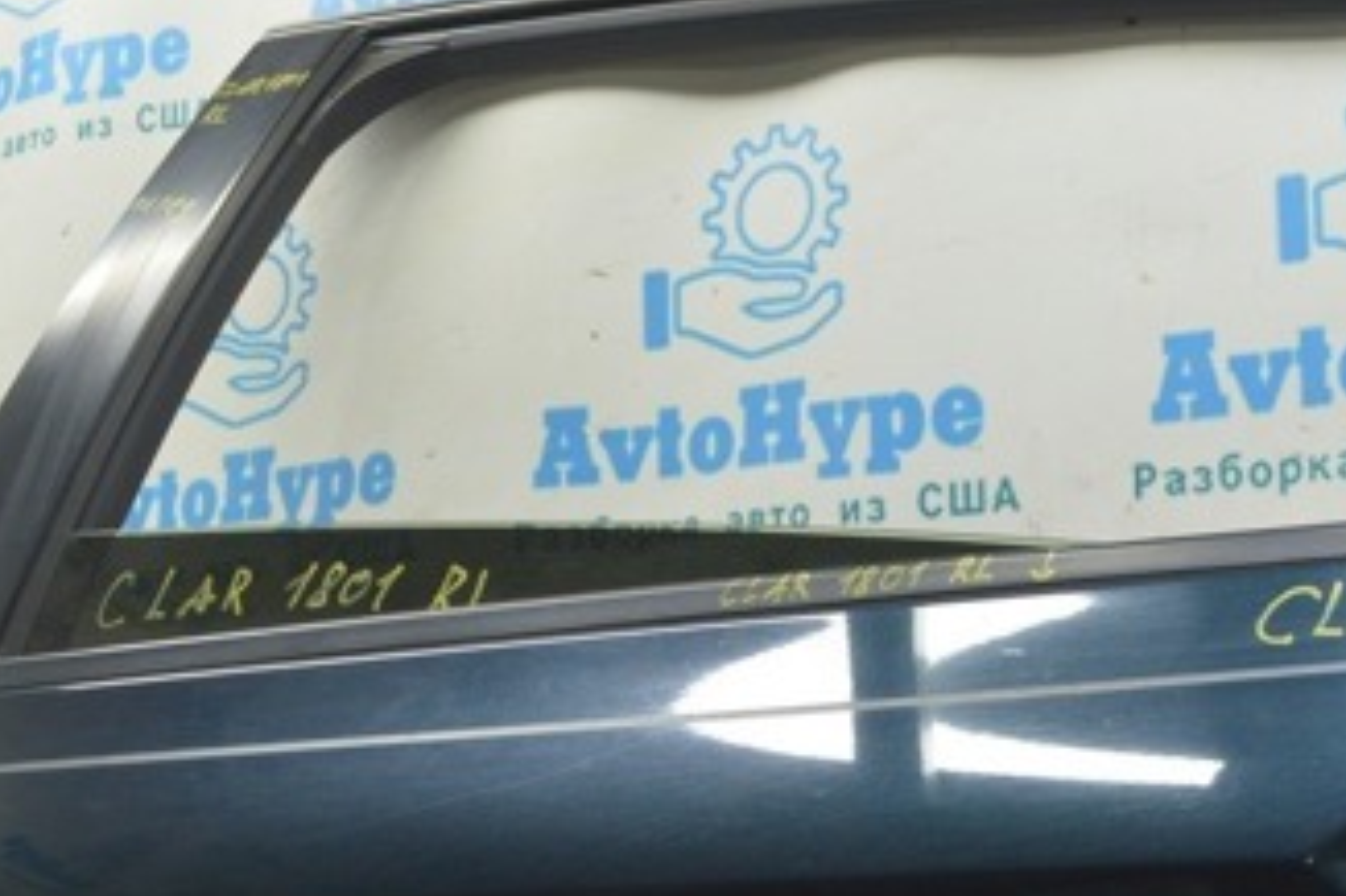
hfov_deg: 36.6
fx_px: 1981
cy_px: 473
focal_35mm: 53
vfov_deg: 25.5
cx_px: 1016
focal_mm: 18
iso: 400
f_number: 5.6
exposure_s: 1/20
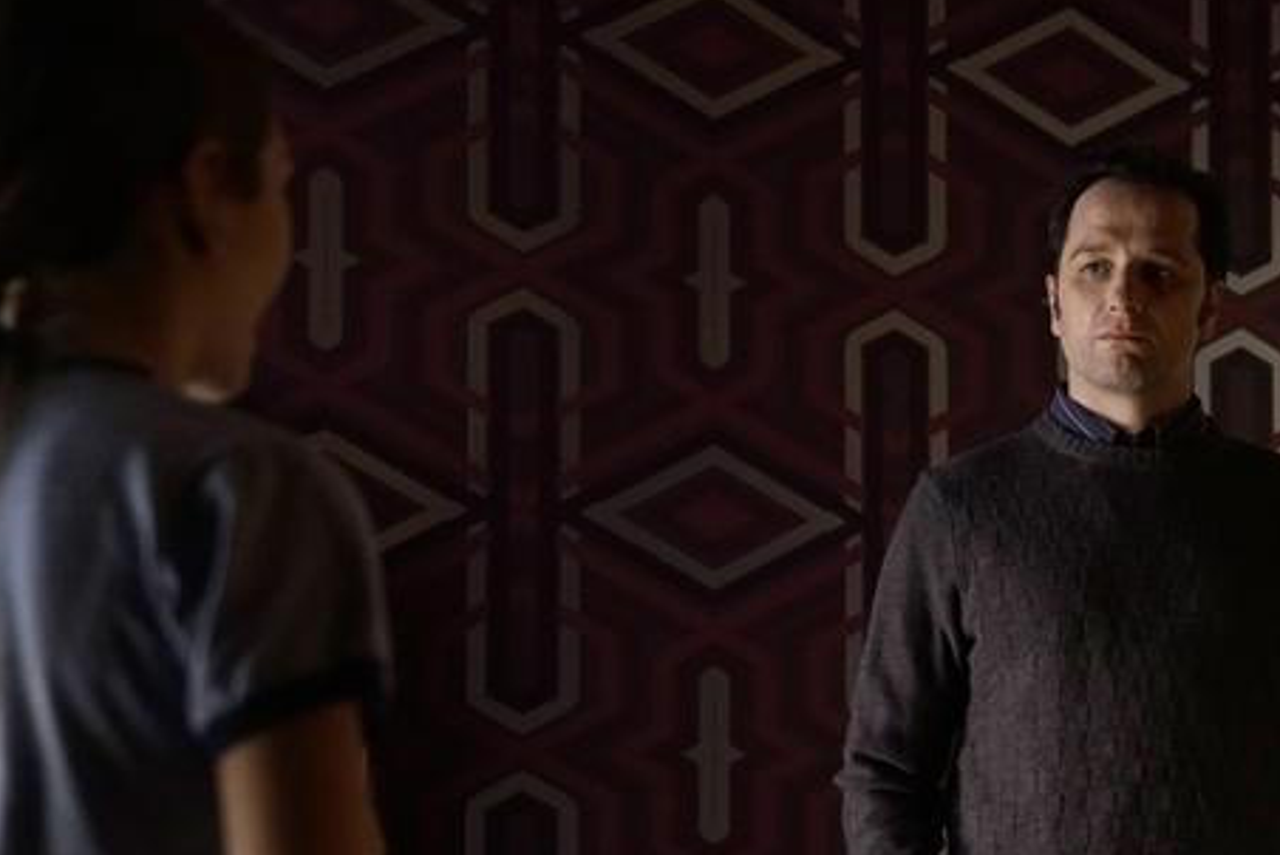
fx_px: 3024
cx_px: 884
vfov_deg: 16.0
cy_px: 688
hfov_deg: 23.8
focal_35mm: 85
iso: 5000
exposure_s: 1/125
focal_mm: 48
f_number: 2.8
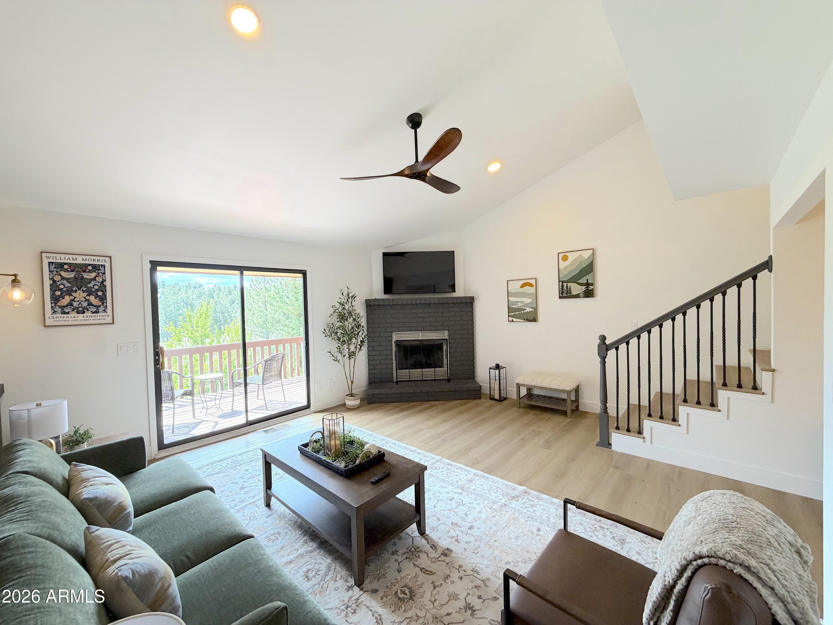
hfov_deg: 102.1
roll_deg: +2.1
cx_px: 416
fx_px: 337
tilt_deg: -1.1
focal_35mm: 14
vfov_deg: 85.7
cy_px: 312
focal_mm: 2.22
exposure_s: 1/120
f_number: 2.2
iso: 125
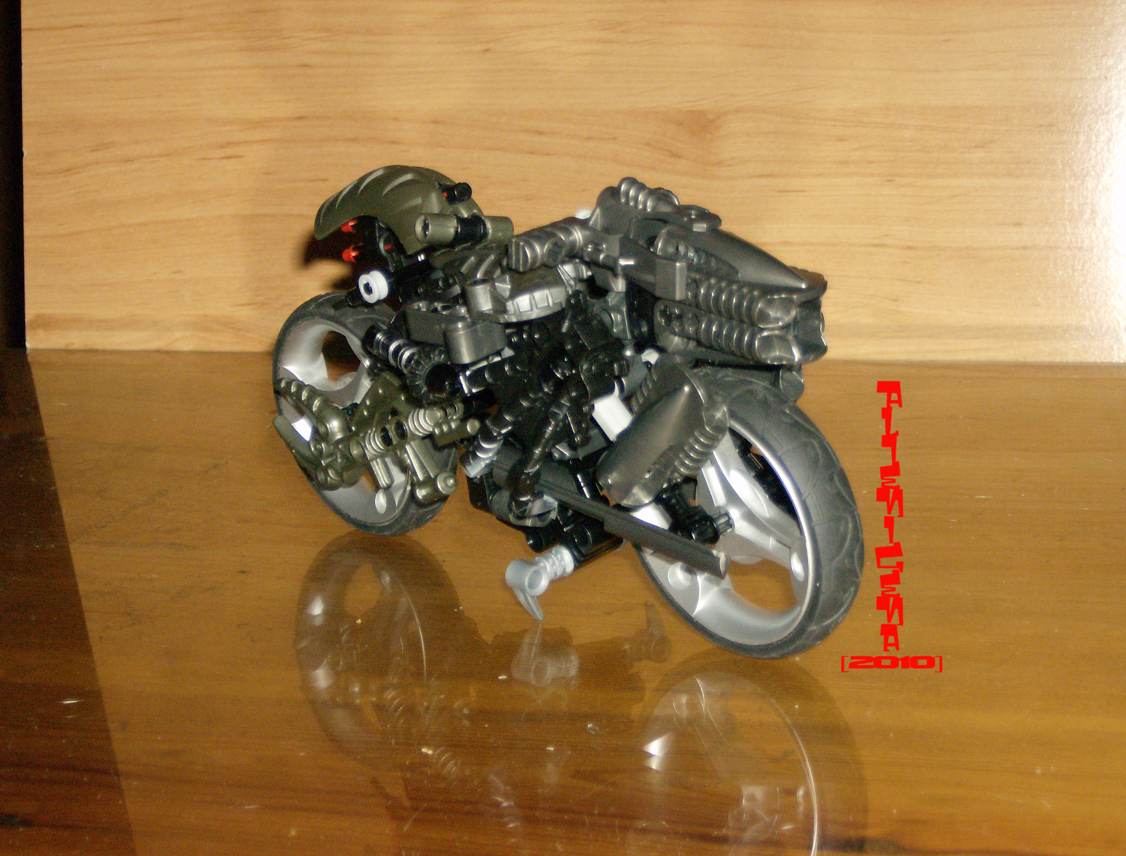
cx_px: 563
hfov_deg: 27.6
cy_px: 428
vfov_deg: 21.2
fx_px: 2288
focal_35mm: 70
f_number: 3.7
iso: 200
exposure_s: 1/91.3
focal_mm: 11.6
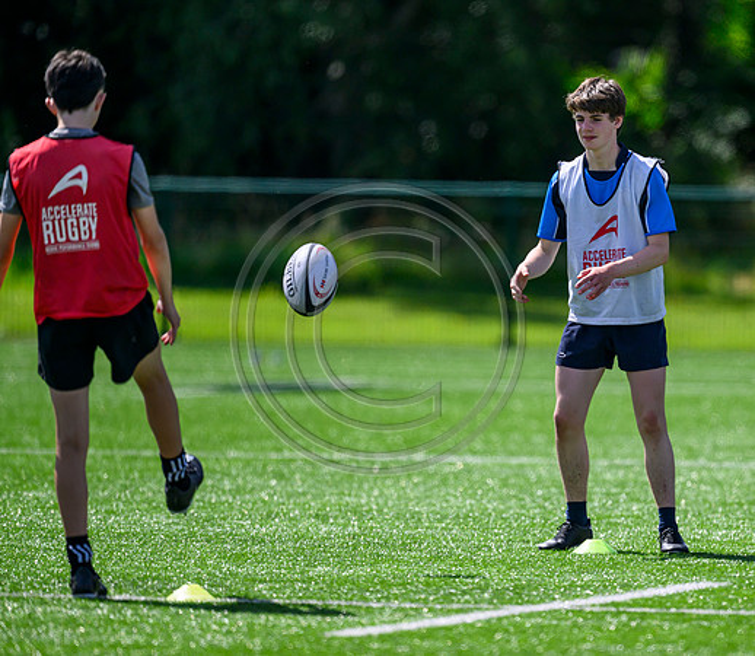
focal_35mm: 542
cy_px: 297
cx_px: 564
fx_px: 12526
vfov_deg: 3.0
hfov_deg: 3.5
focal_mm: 400
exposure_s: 1/6400
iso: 250
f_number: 3.2
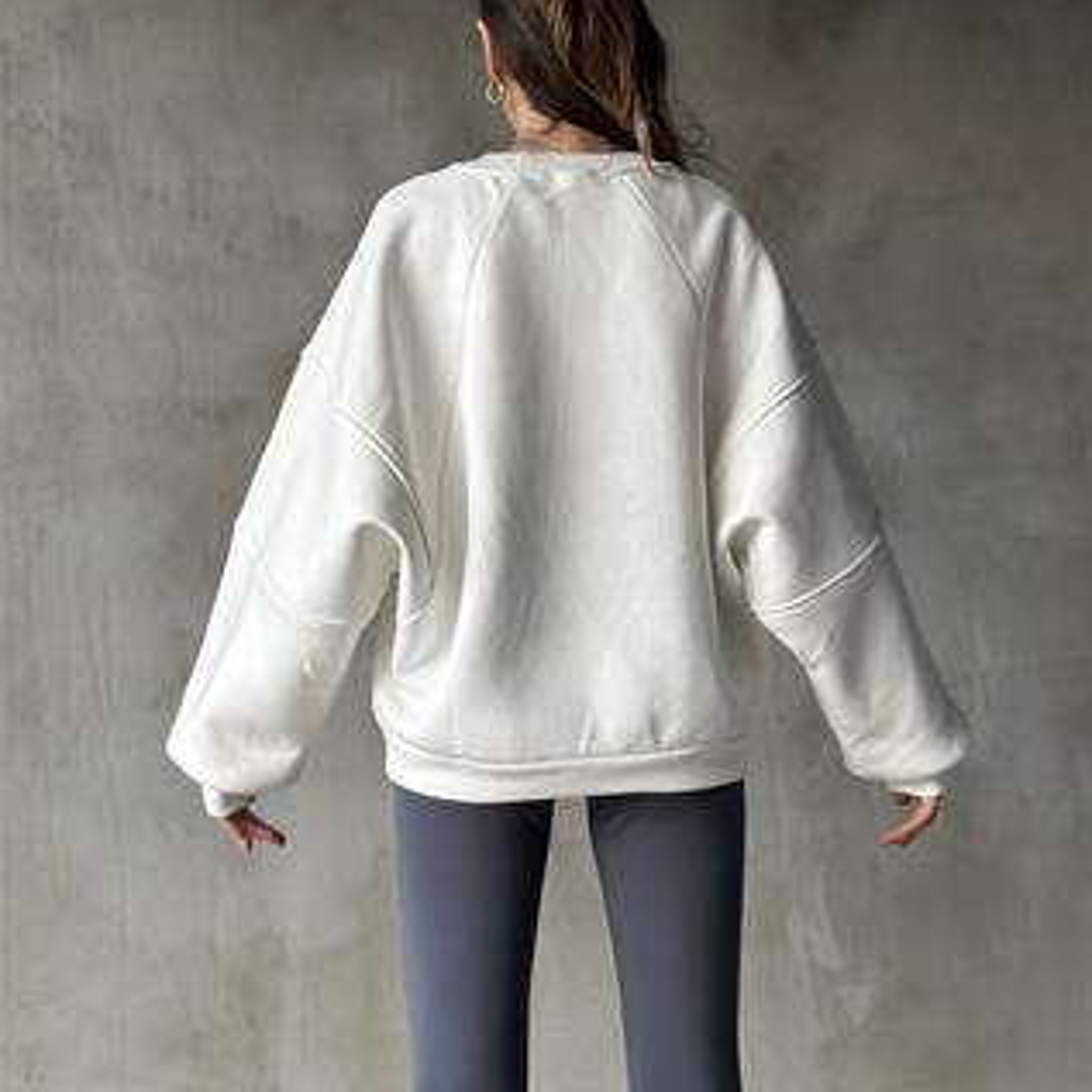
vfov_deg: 30.0
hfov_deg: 30.0
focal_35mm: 57
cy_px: 475
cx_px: 544
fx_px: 2034
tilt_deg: +2.8
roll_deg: +0.6
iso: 160
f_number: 1.78
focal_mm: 6.86
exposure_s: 1/60
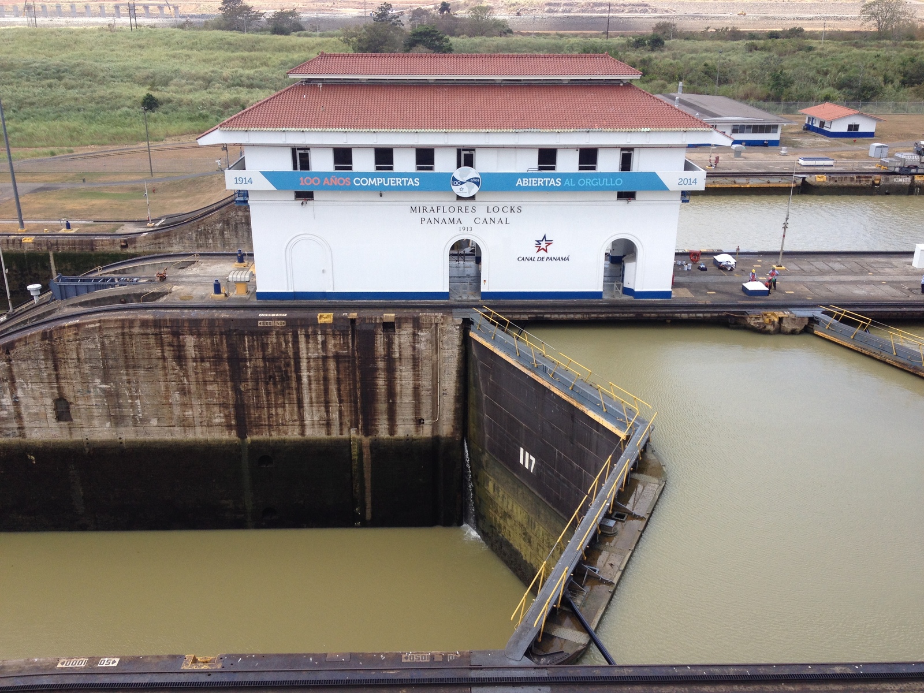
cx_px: 462
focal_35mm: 35
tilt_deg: -26.2
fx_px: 934
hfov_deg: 52.6
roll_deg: +0.1
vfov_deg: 40.7
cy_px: 346
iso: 50
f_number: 2.4
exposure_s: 1/690
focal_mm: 4.28
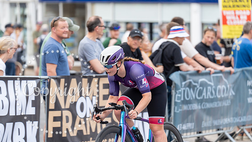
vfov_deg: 5.8
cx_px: 126
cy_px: 69
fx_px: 1390
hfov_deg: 10.4
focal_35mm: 208
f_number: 3.2
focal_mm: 197
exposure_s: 1/1000
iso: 500
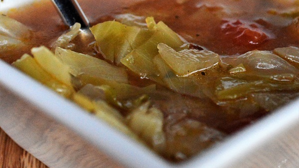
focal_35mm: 90
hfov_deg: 23.7
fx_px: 713
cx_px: 150
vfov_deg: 13.4
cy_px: 54
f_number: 5
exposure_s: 1/40
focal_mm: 38
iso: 3200
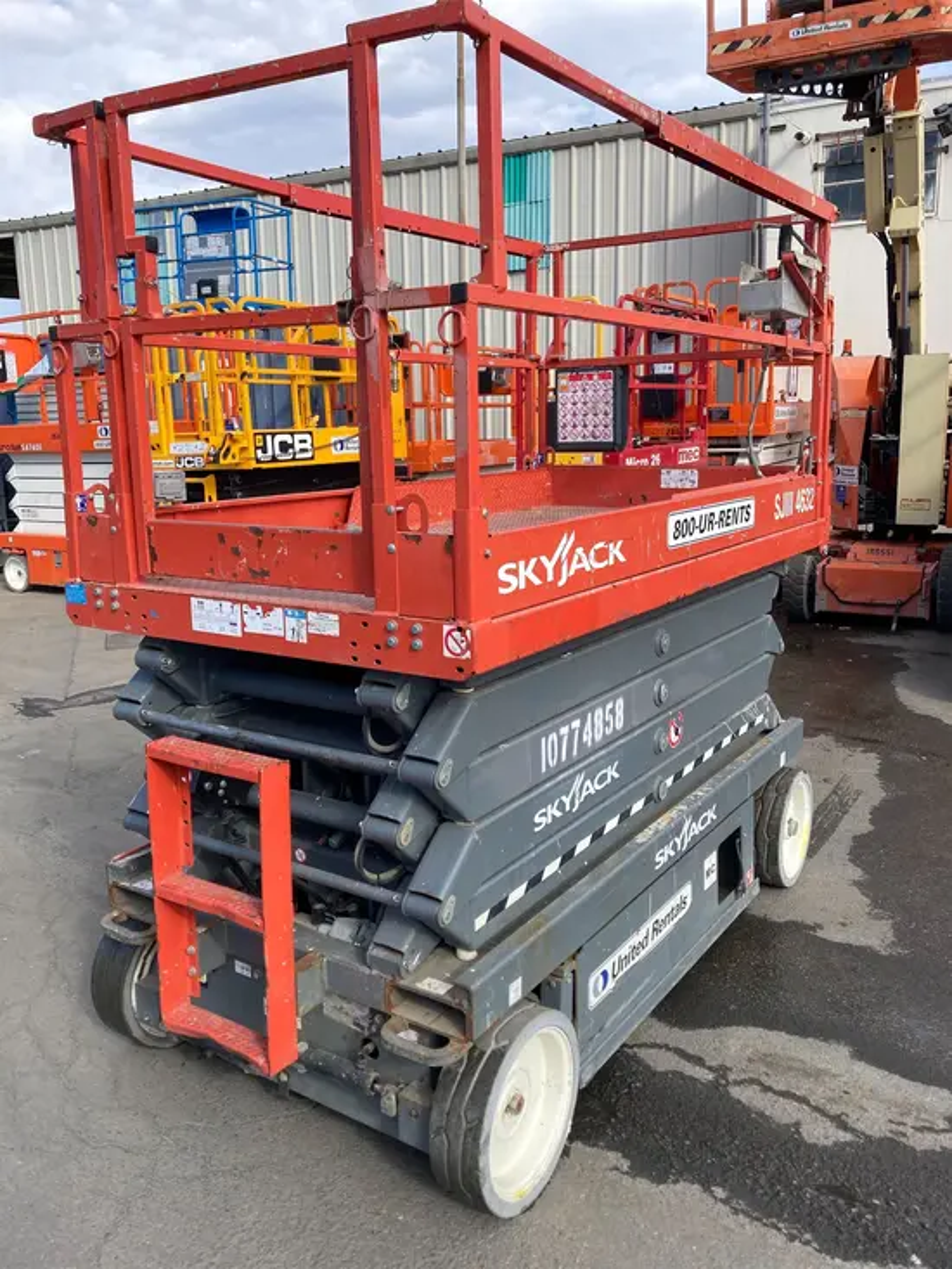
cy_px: 634
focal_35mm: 28
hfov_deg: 49.8
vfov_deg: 63.4
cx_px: 476
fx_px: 1026
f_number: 1.8
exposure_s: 1/810
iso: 20
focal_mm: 3.99
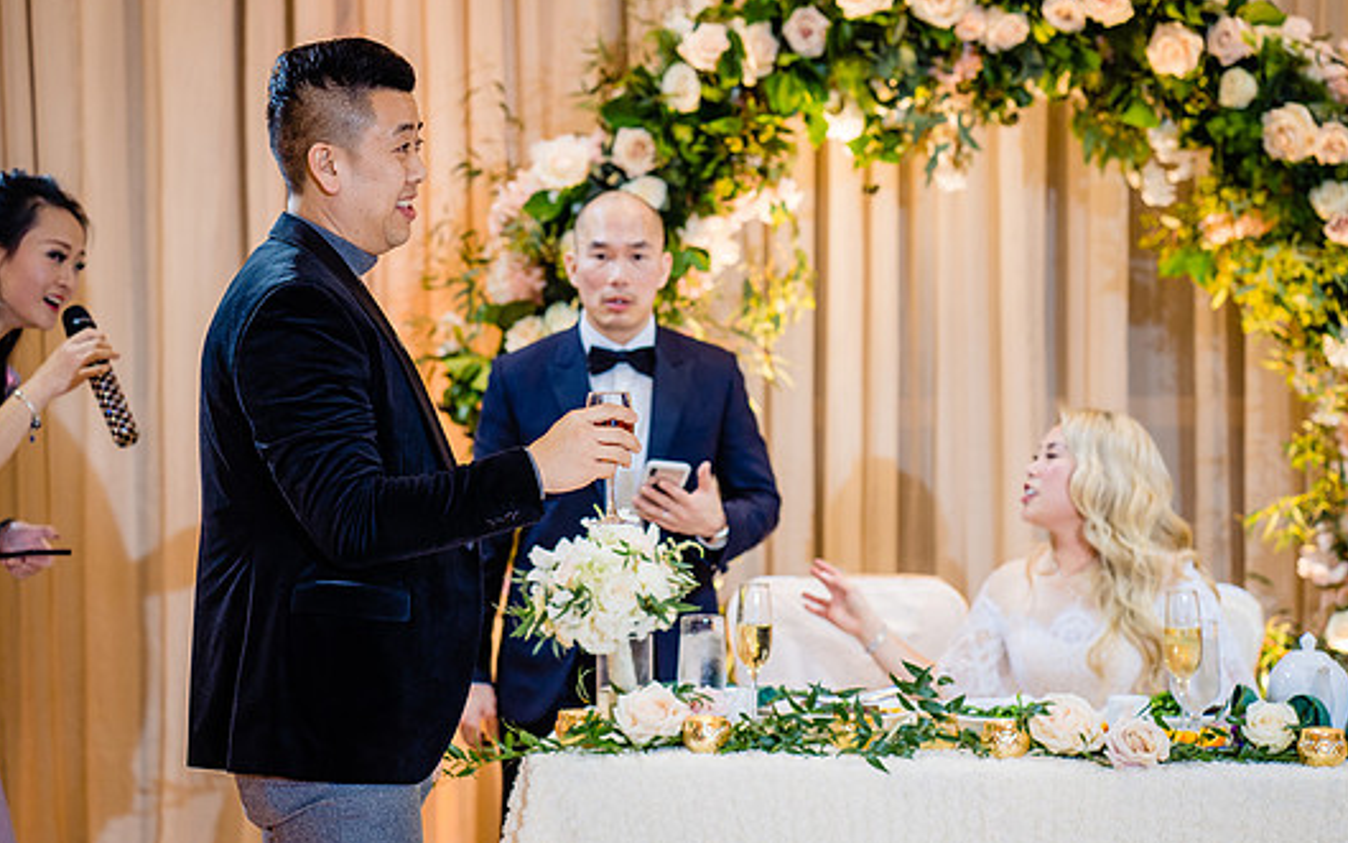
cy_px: 376
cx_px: 688
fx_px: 3491
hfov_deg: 21.9
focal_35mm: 95
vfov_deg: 13.8
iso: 1250
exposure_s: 1/200
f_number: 2.5
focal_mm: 85
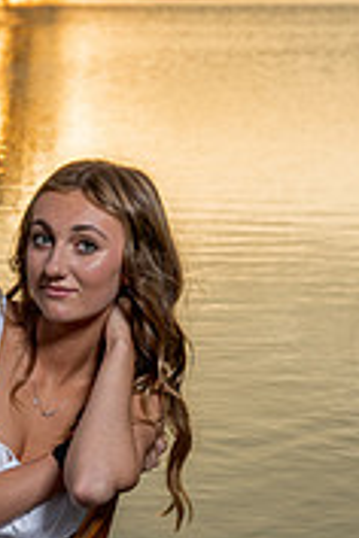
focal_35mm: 127
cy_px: 593
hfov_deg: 10.6
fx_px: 1900
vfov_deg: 15.7
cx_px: -46
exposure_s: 1/250
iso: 100
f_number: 5.6
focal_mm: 50
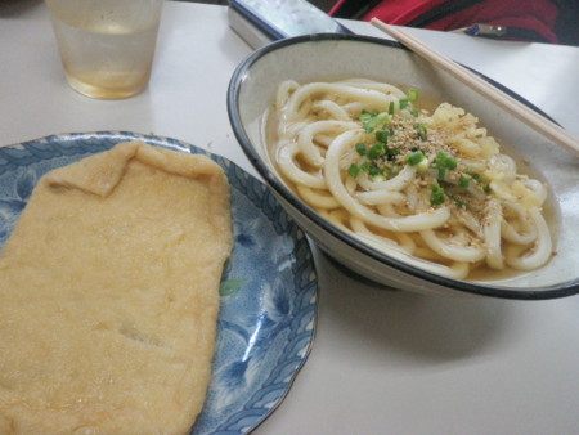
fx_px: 469
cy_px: 218
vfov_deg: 49.8
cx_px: 290
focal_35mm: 28
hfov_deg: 63.4
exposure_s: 1/30
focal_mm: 5
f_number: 3.5
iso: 160
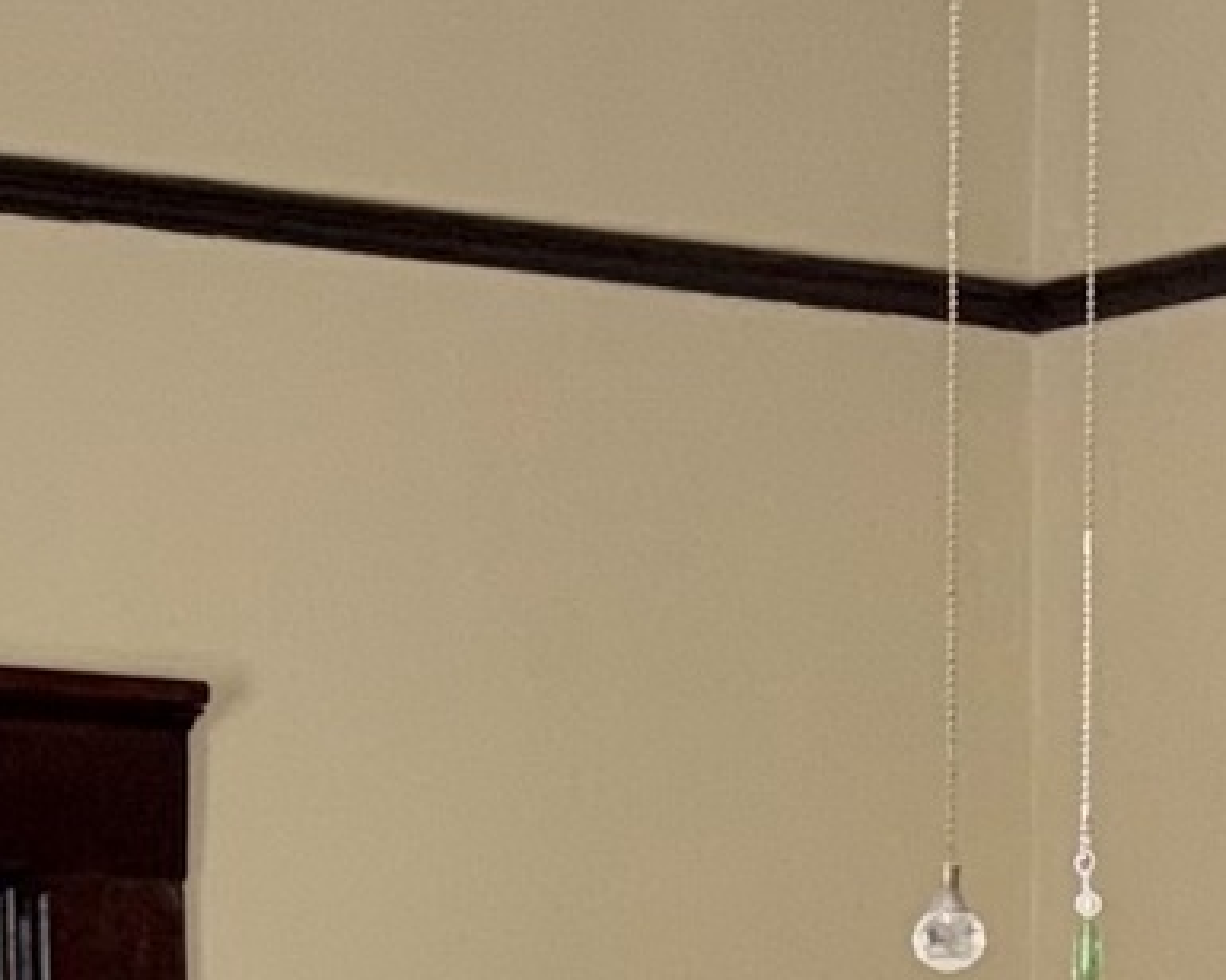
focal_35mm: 187
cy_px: 2405
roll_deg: +0.3
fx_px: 6785
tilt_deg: -8.7
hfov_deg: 10.3
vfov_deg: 7.7
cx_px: 701
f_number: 1.78
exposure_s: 1/35
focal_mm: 6.76
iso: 80
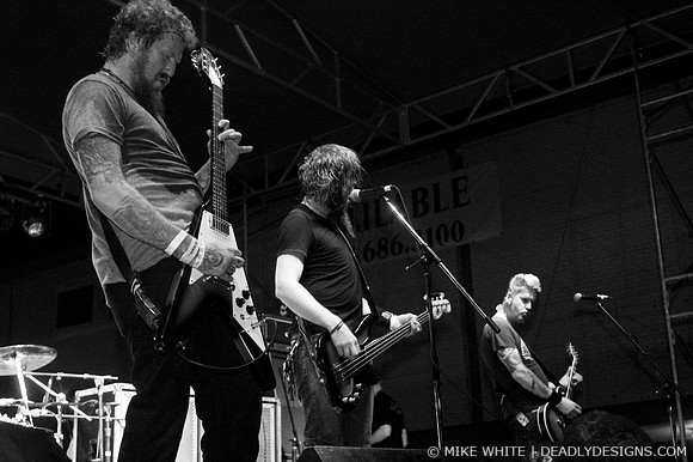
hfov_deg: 37.9
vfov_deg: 25.7
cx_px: 346
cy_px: 231
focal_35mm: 52
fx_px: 1010
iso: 800
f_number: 3.2
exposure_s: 1/160
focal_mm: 35
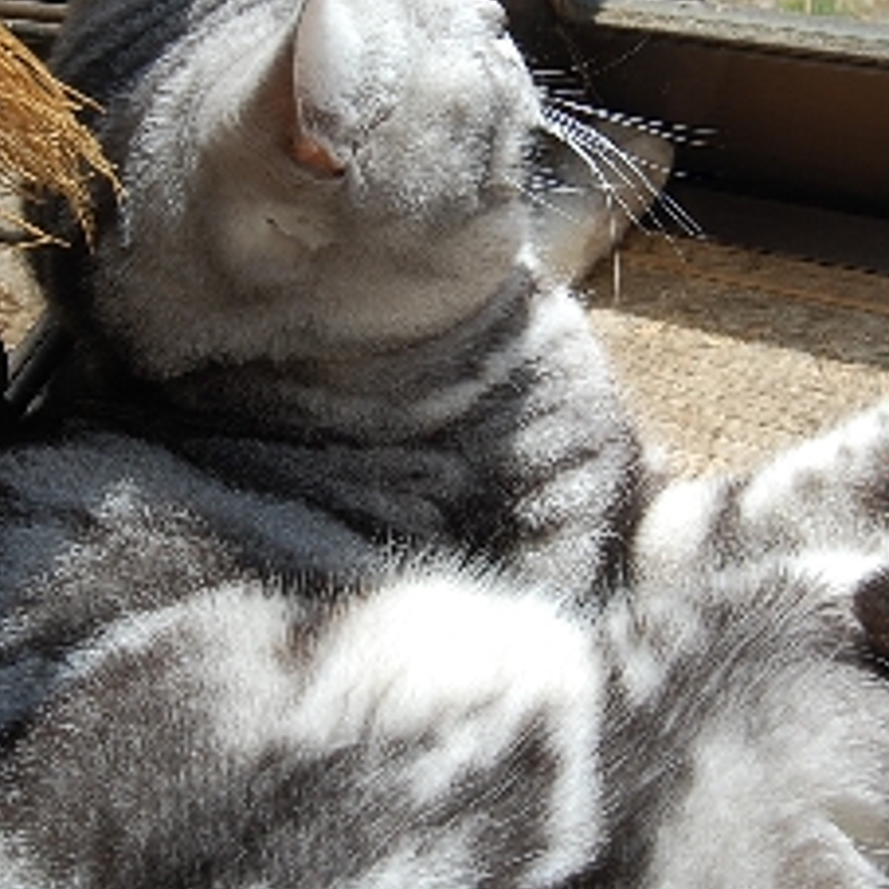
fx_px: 2441
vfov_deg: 20.6
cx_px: 435
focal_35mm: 84
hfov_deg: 20.6
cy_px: 290
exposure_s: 1/250
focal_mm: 30
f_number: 8
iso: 200
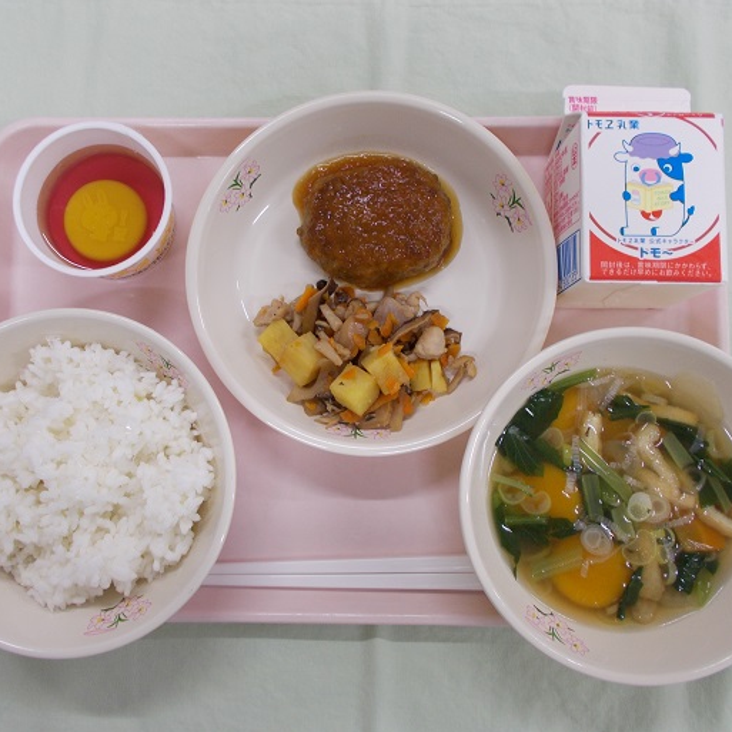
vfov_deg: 52.5
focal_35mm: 31
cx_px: 328
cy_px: 367
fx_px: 742
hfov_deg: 52.4
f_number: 3.2
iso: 80
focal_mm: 4.6
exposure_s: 1/30
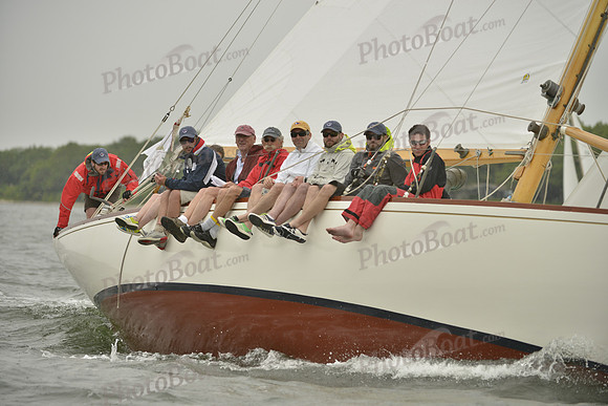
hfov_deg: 10.3
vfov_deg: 6.9
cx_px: 304
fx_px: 3378
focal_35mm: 200
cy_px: 203
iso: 400
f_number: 4
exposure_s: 1/800
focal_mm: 200
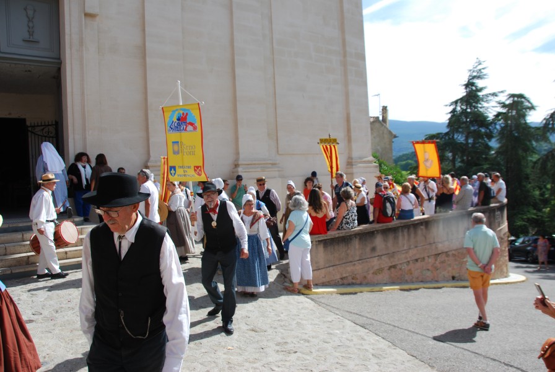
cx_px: 278
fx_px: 417
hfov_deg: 67.3
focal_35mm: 27
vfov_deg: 48.1
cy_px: 186
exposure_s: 1/200
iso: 100
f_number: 7.1
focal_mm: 18
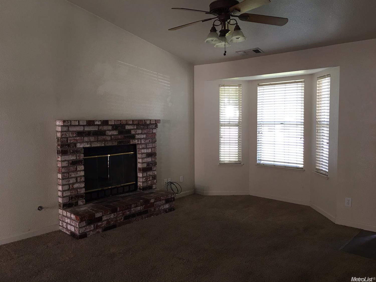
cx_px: 188
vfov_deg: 48.2
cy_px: 141
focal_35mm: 29
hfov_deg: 61.7
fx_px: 315
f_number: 2.2
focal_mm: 4.15
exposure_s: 1/15
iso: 32
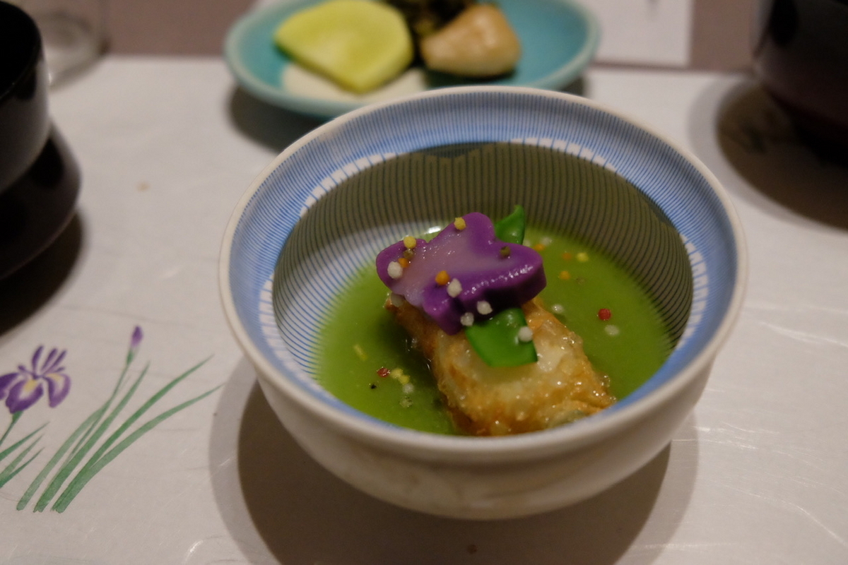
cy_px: 282
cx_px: 424
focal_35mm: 38
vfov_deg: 35.1
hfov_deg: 50.7
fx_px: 895
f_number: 3.2
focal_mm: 25.4
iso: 4000
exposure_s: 1/160
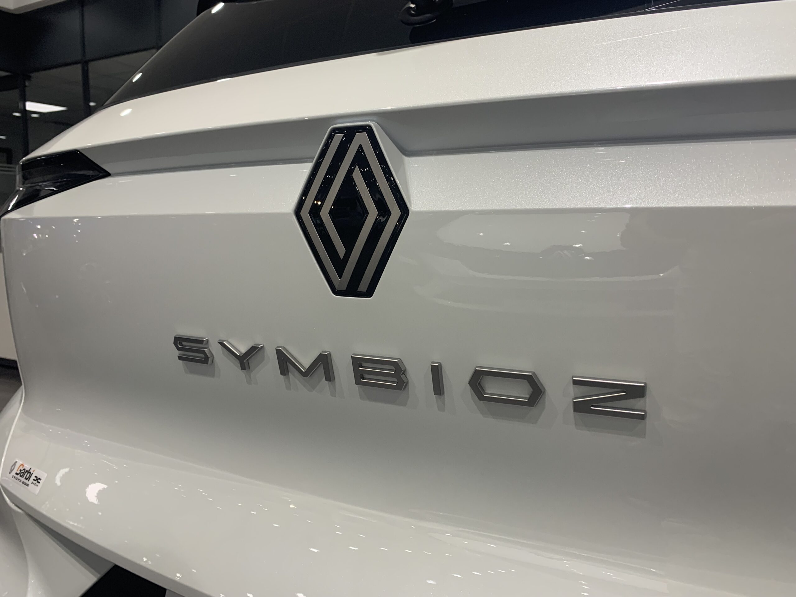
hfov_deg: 67.3
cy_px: 298
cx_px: 398
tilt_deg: -4.3
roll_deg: +0.0
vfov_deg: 53.1
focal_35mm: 26
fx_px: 598
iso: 80
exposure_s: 1/100
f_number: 1.8
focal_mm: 4.25
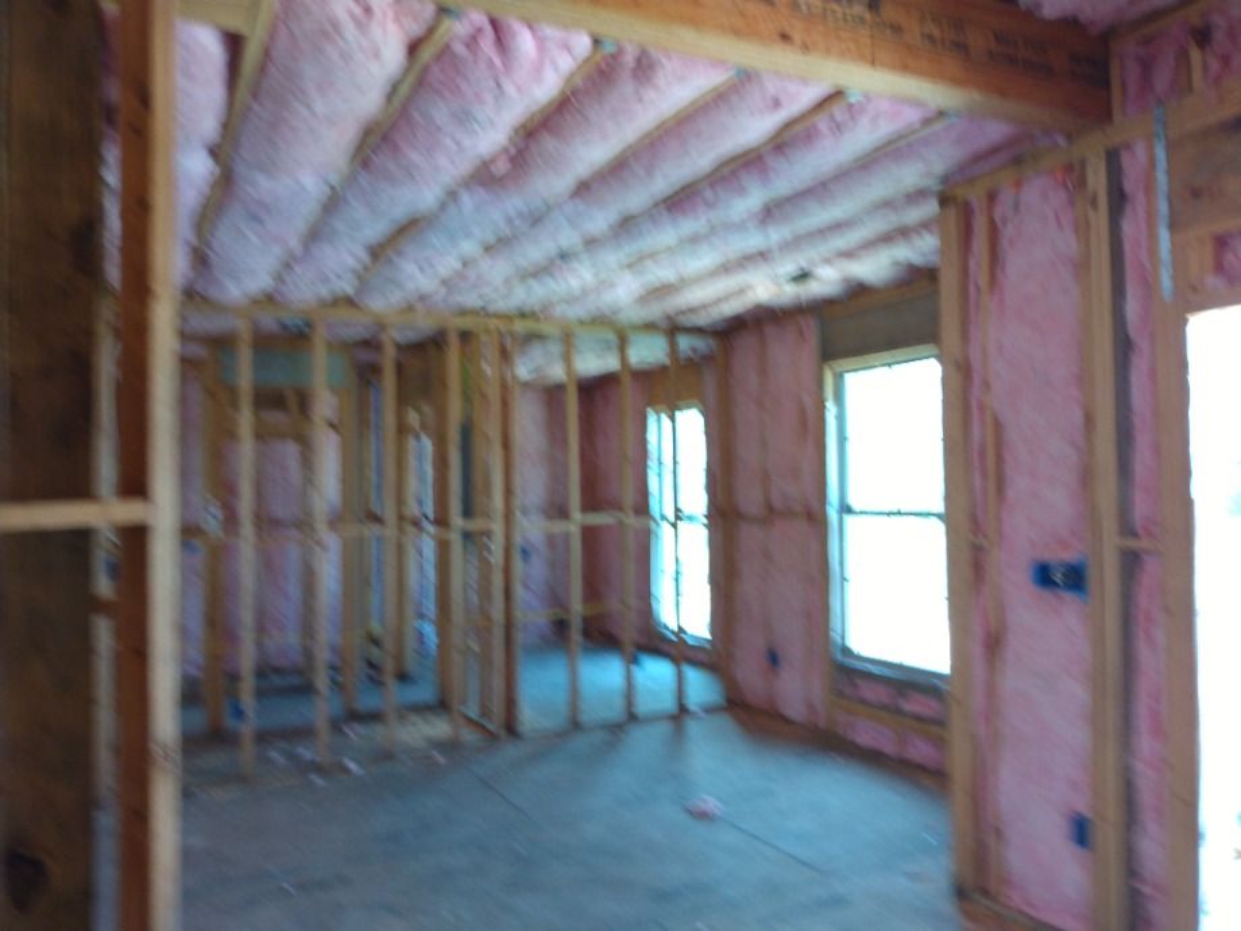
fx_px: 717
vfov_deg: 66.0
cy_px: 466
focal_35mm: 20
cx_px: 620
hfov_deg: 81.7
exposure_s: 1/30
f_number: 2
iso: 182
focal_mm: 3.54
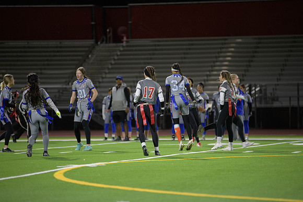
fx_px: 1599
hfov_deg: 10.8
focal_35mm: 190
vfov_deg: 7.2
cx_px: 152
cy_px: 101
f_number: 2.8
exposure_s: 1/200
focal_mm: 190
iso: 1100
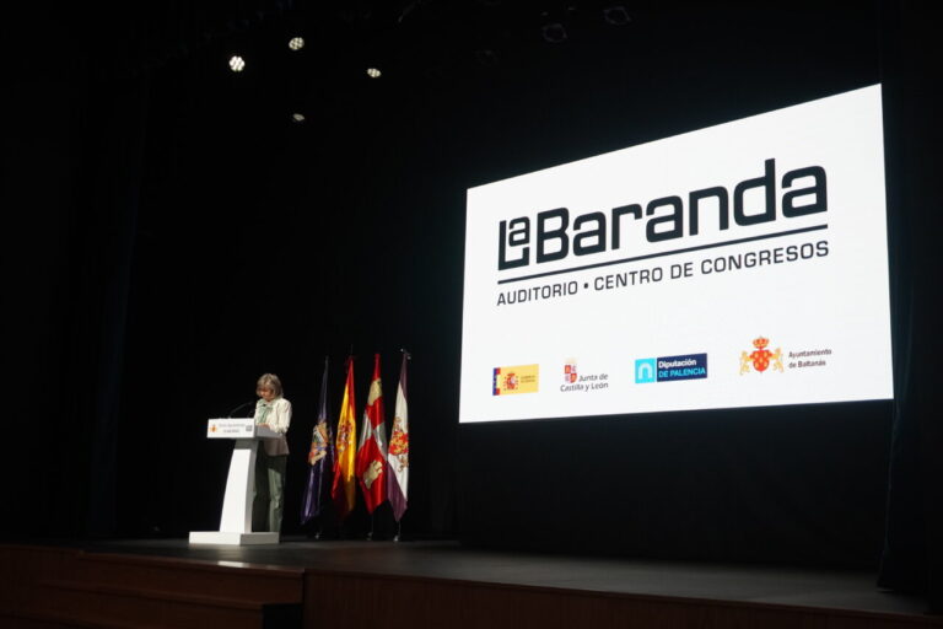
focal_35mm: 40
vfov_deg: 33.0
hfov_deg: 47.9
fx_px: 1061
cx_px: 472
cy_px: 314
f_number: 4.5
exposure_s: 1/160
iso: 1250
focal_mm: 27
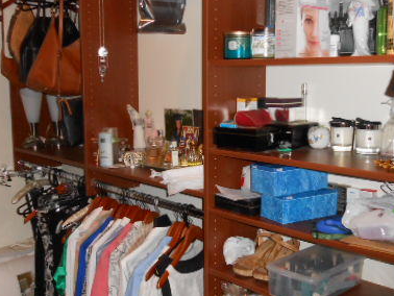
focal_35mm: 44
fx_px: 501
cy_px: 161
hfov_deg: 42.9
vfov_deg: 32.9
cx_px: 204
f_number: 3.5
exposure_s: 1/25
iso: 250
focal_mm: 4.6
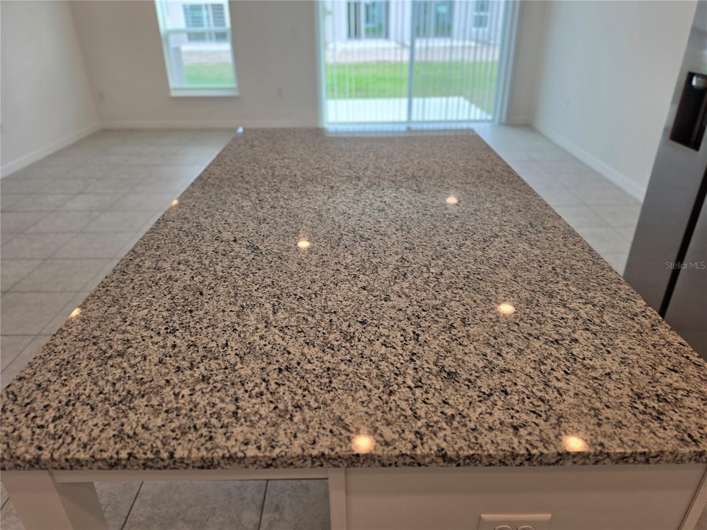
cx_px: 354
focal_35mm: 23
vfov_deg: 58.9
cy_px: 265
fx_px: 470
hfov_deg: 73.9
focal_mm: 6.5
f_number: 1.4
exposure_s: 1/120
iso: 20
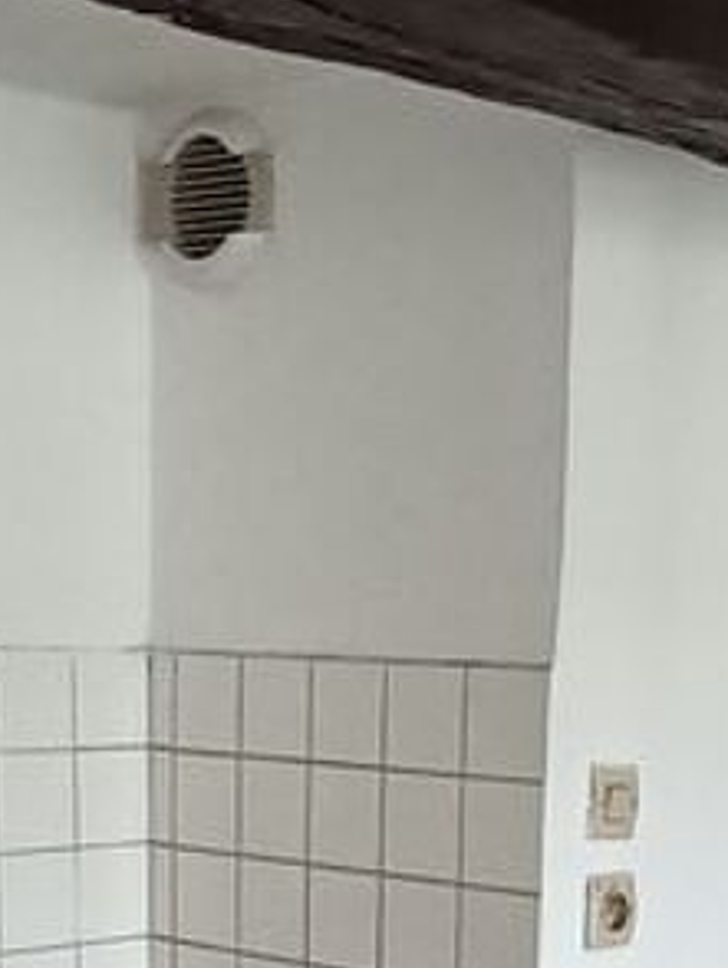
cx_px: 468
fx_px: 2156
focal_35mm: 77
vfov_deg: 23.6
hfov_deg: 19.1
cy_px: 1085
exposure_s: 1/100
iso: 394
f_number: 2.2
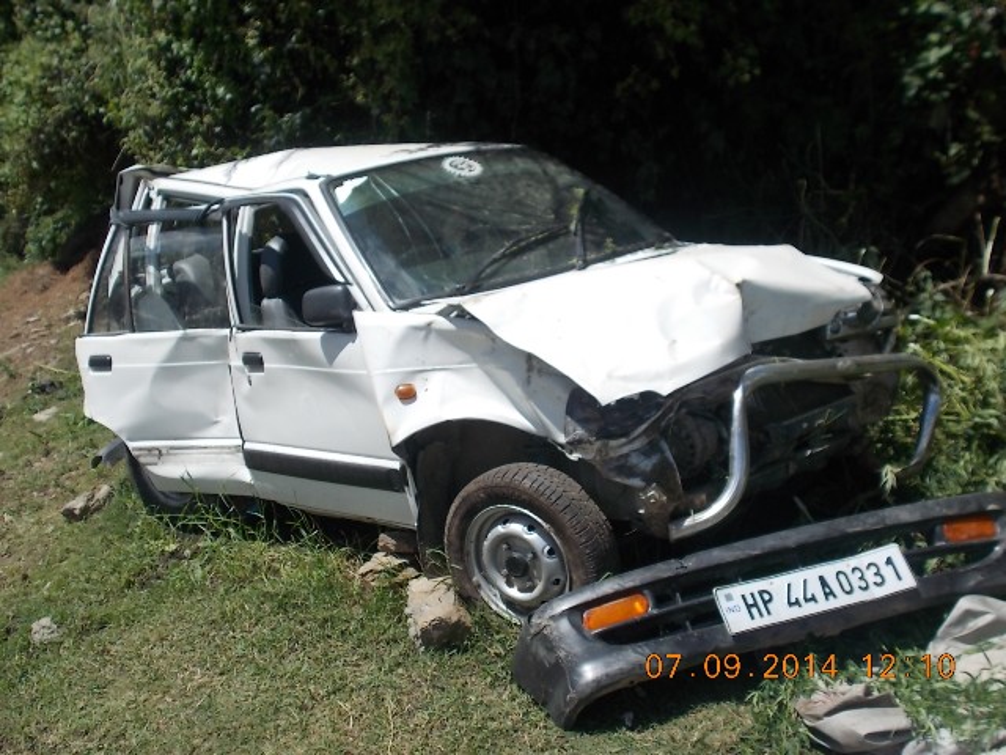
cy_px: 378
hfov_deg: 47.9
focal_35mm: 39
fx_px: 1133
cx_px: 503
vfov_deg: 36.8
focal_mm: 6.9
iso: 80
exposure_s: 1/160
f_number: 9.8
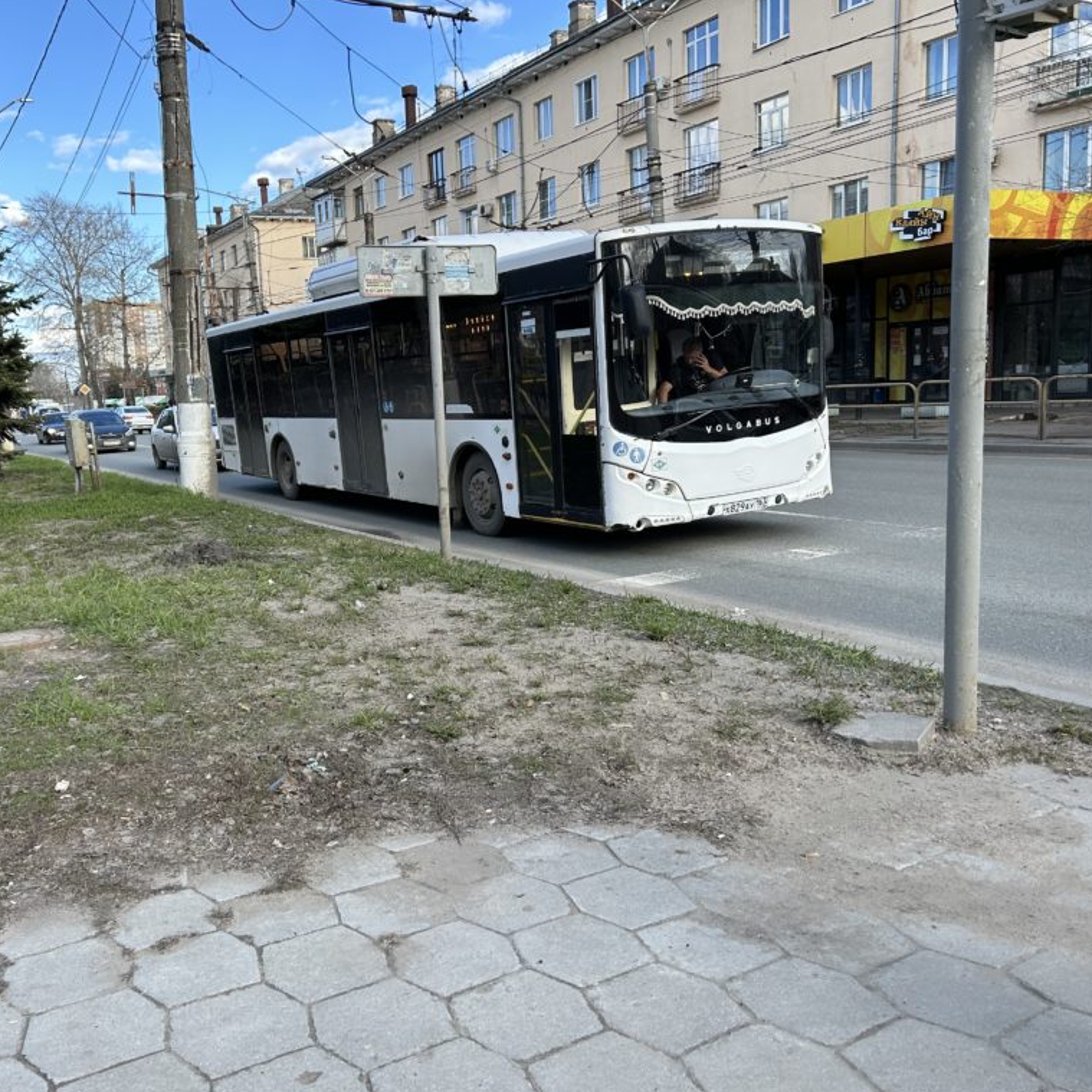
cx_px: 432
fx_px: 1106
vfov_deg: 52.5
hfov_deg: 52.1
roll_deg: +3.8
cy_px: 547
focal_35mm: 31
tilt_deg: -5.9
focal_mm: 5.7
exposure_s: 1/1159
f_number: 1.5
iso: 50
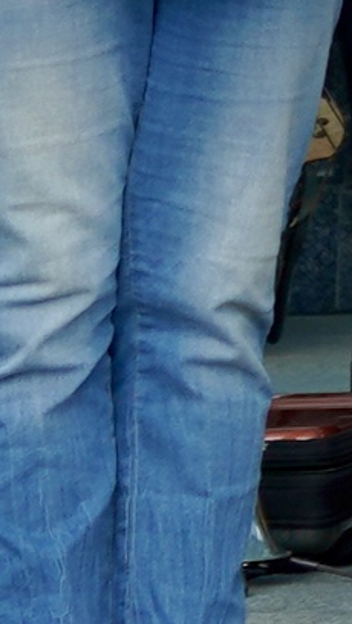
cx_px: 1933
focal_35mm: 313
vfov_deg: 6.6
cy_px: -696
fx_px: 5185
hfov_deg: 3.5
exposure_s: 1/160
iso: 160
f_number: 4
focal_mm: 31
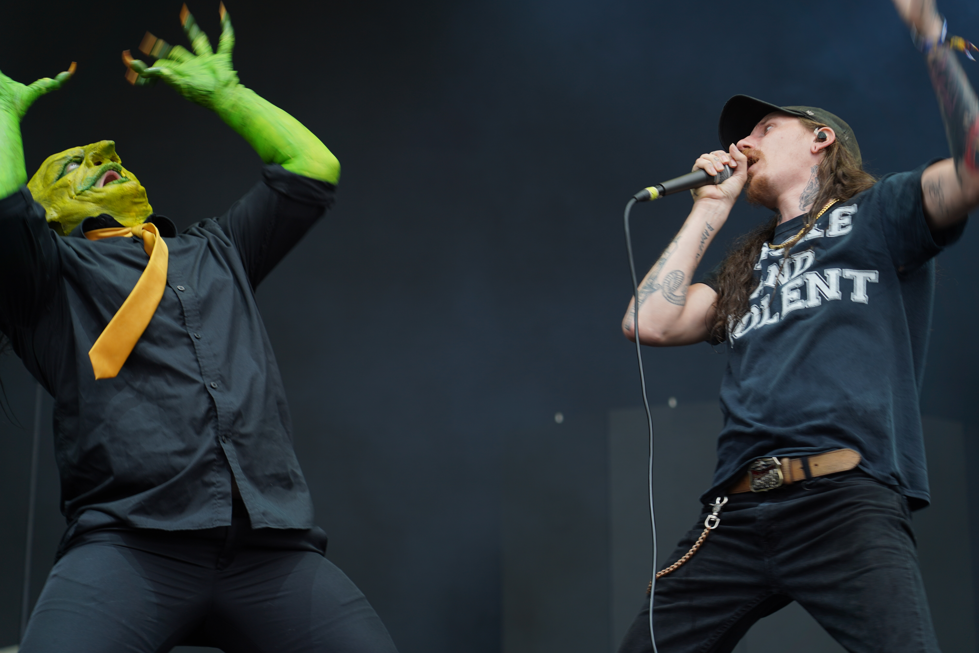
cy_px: 326
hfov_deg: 20.6
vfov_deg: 13.8
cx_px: 490
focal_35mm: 99
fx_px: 2692
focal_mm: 99
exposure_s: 1/125
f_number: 4.5
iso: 100
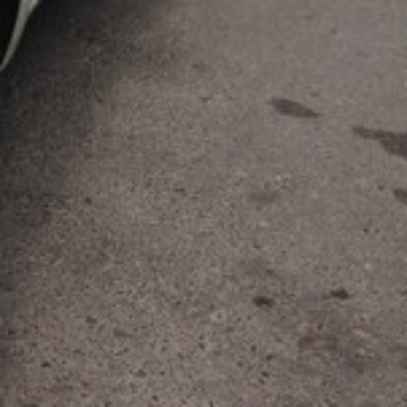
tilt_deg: -10.1
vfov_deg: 17.0
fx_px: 1277
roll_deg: -4.9
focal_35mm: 96
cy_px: -135
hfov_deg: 17.8
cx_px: 43
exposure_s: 1/1695
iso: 50
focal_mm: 4.12
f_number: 2.4
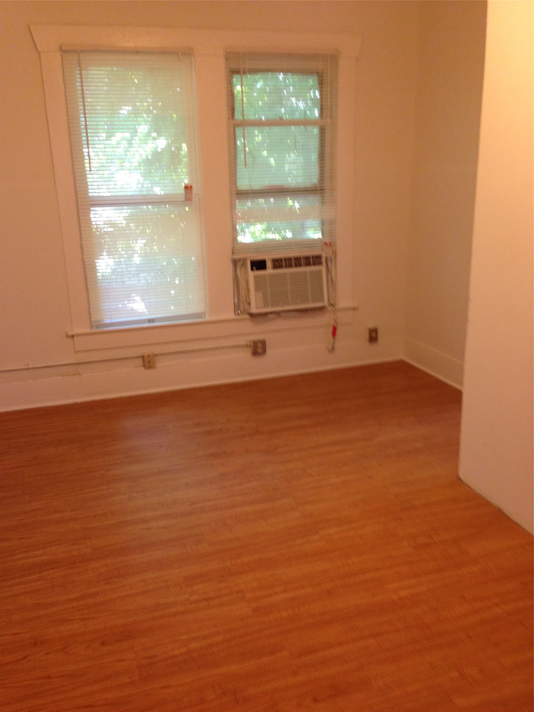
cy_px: 356
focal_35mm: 33
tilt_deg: -17.6
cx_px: 267
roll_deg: -0.1
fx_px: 679
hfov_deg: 42.9
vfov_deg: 55.4
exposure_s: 1/20
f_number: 2.4
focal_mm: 4.12
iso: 100
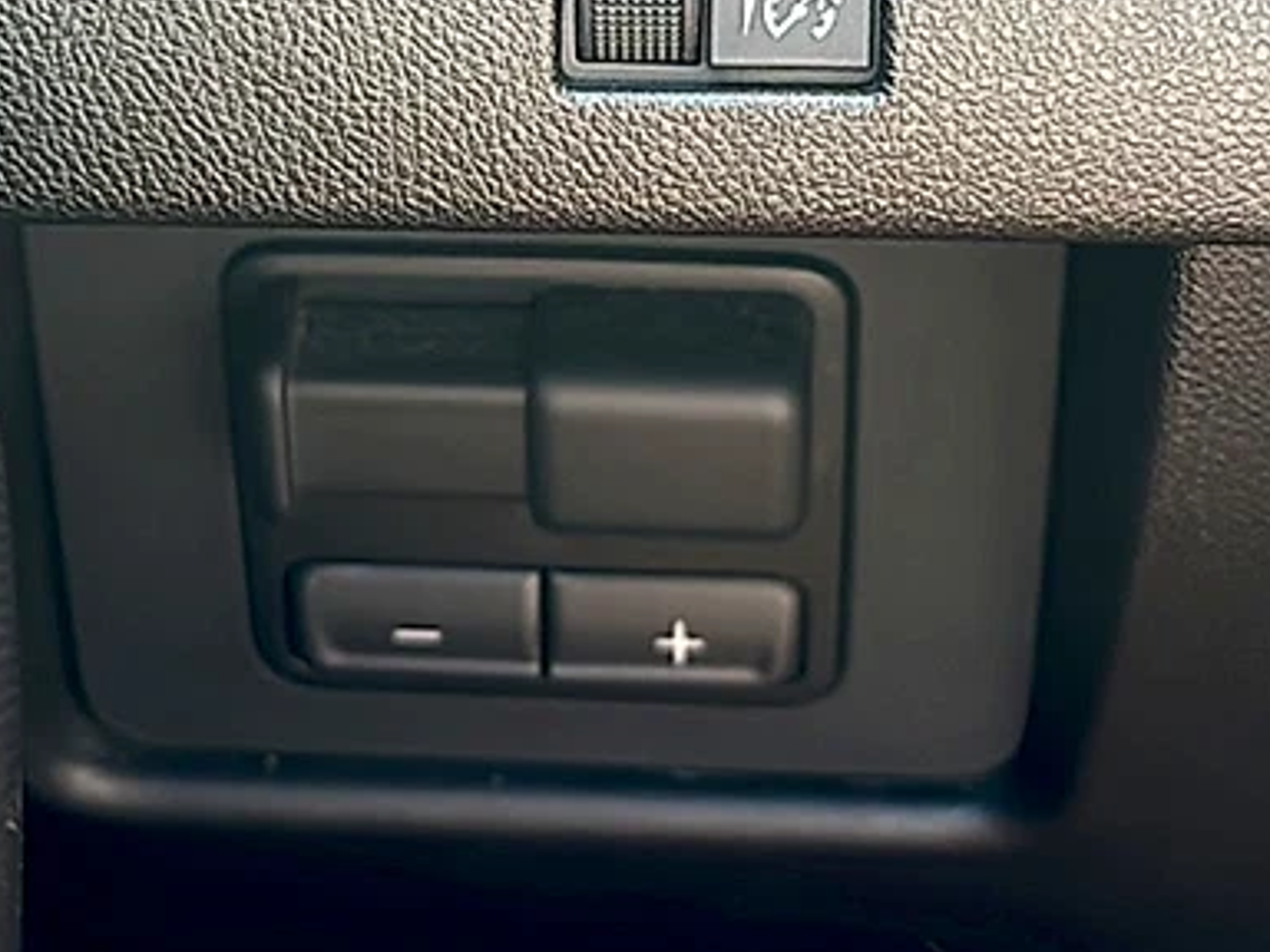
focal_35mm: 73
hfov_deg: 26.6
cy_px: 111
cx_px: 529
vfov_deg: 19.8
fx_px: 2678
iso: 80
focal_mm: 6.86
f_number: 1.78
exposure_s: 1/40
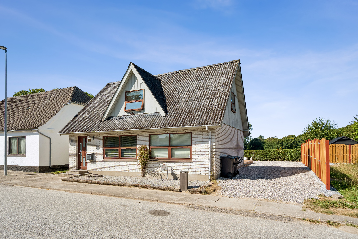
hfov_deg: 81.2
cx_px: 179
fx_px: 209
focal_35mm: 21
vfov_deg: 59.5
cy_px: 120
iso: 400
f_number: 8
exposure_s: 1/1000
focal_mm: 21
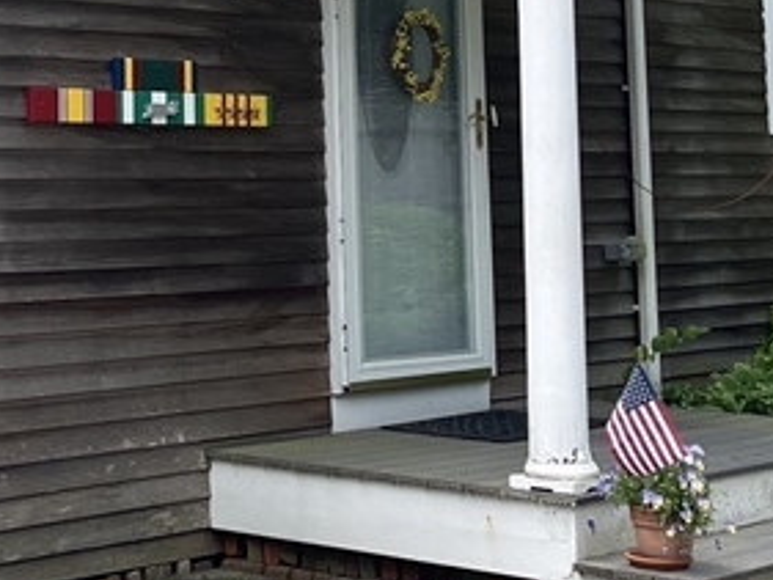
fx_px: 2033
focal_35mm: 91
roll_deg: -0.4
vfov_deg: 15.6
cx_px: 44
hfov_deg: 21.0
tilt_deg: +7.0
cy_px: -126
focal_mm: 5.1
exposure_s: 1/978
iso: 32
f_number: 1.6
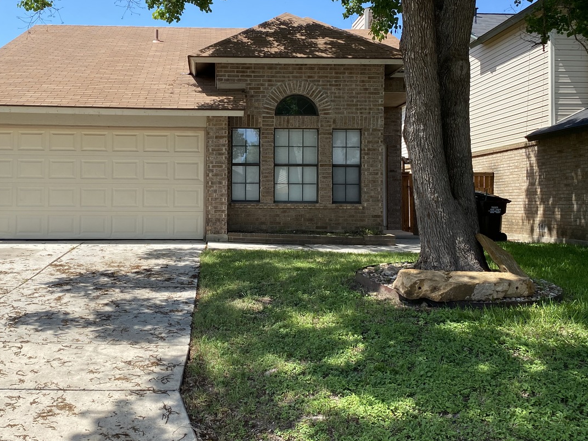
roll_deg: +0.6
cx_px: 232
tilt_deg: +3.3
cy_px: 184
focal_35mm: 35
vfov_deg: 40.6
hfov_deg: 52.2
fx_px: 594
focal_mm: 4.25
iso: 32
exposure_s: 1/1653
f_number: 1.8
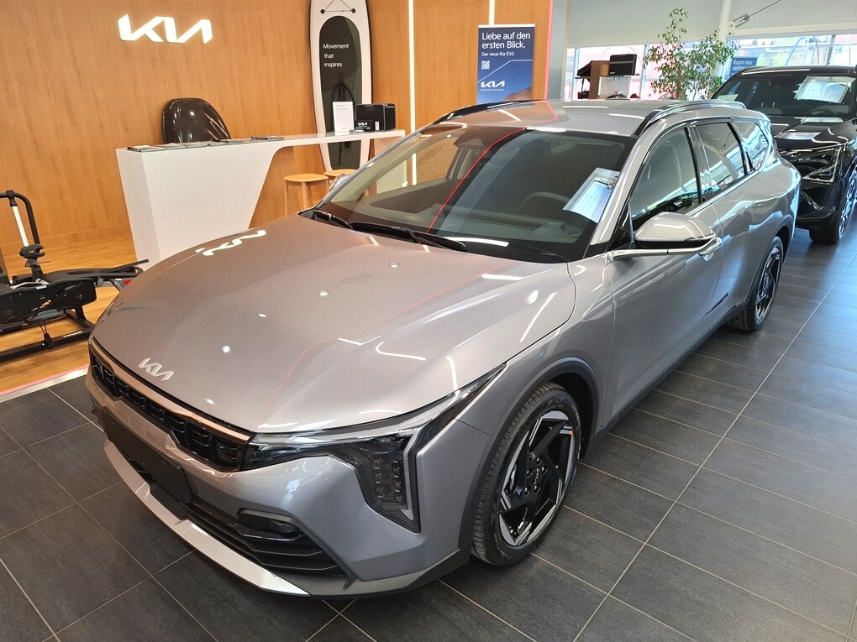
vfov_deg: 58.9
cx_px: 428
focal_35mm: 23
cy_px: 321
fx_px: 569
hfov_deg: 73.9
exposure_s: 1/100
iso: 80
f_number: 1.8
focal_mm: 5.54
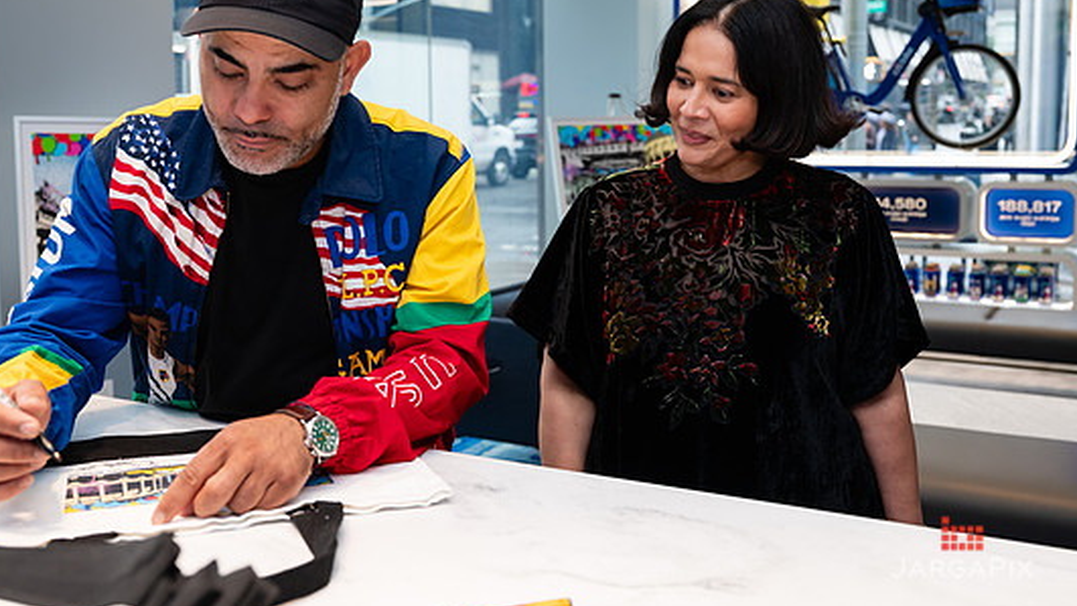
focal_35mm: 40
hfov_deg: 50.5
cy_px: 230
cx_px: 524
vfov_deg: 29.6
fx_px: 1143
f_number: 4
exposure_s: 1/160
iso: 400
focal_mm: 33
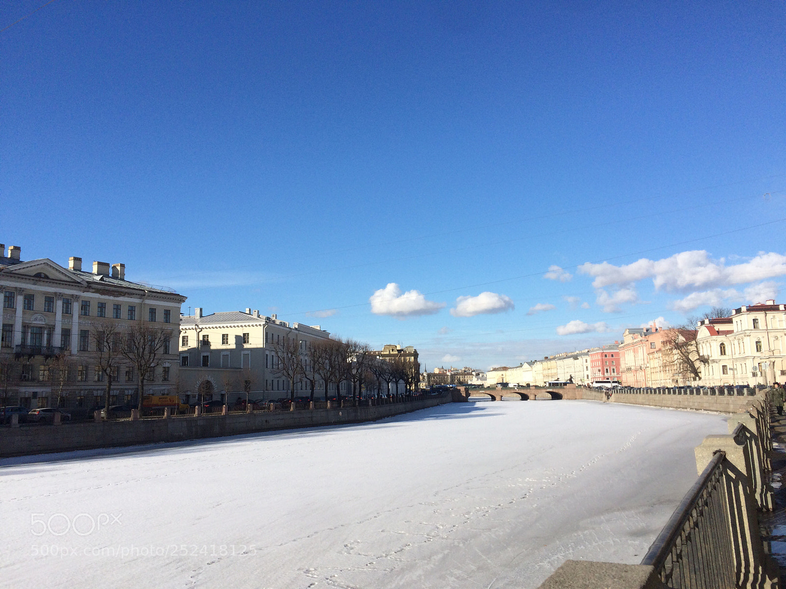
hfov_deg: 61.7
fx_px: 658
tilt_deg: +9.3
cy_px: 294
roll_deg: +0.8
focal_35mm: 29
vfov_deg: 48.2
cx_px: 393
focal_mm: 4.15
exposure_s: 1/3425
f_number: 2.2
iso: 32
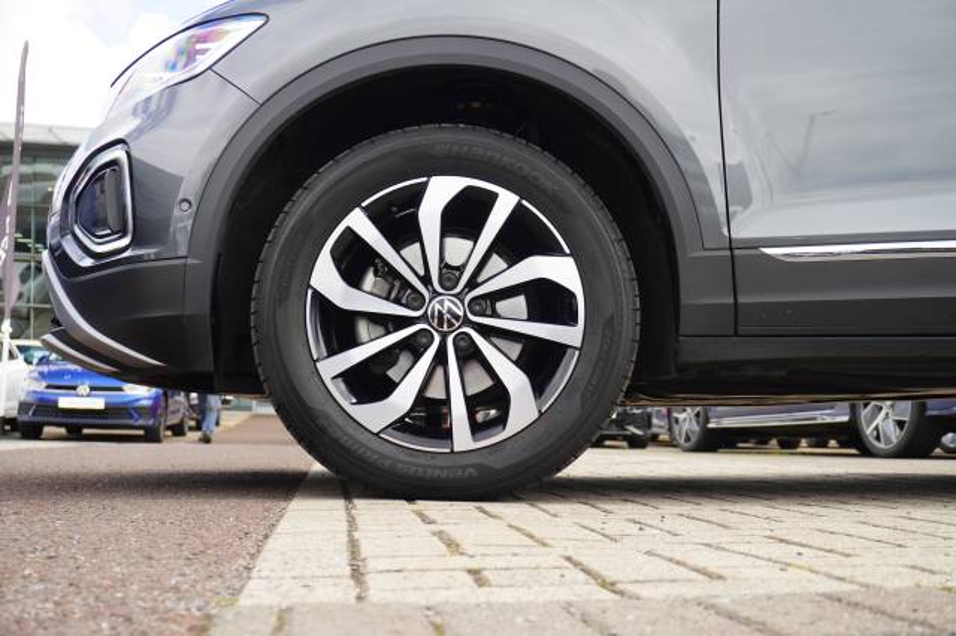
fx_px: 1274
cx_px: 478
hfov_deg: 41.1
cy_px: 318
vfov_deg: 28.0
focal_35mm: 48
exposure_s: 1/60
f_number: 5.6
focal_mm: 32
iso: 100
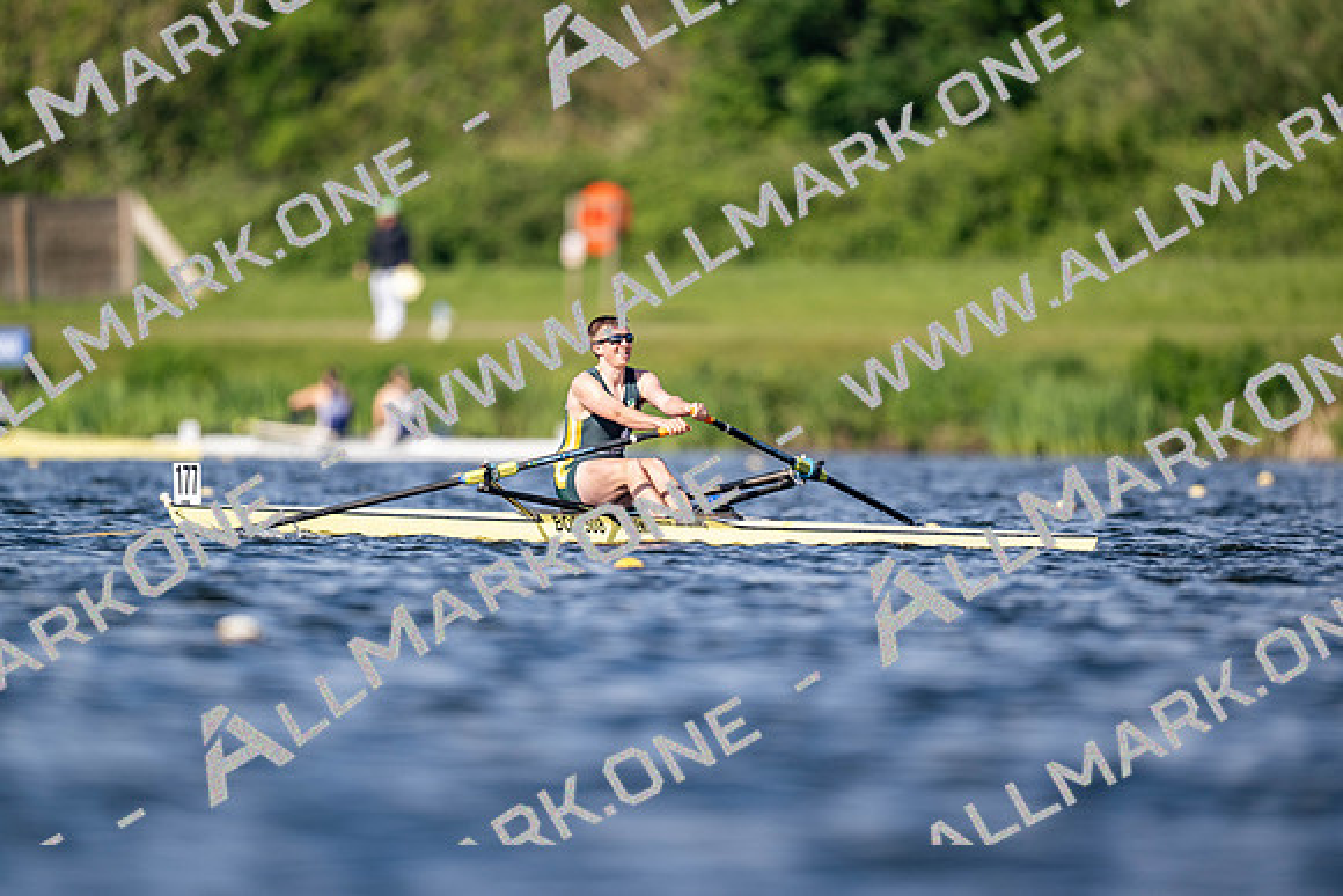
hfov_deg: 3.4
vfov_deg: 2.3
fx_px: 22388
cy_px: 448
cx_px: 672
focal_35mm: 600
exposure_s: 1/2500
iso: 250
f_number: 4
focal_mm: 600
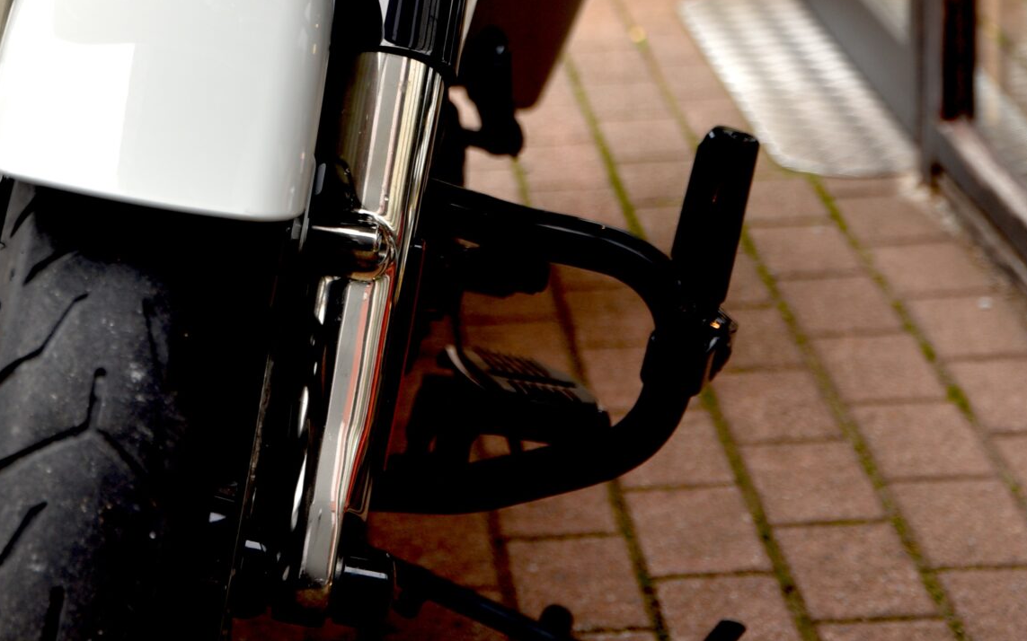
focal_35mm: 137
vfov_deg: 9.4
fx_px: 3834
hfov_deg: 15.2
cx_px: 299
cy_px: -177
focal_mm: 60
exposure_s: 1/60
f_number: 3.5
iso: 200
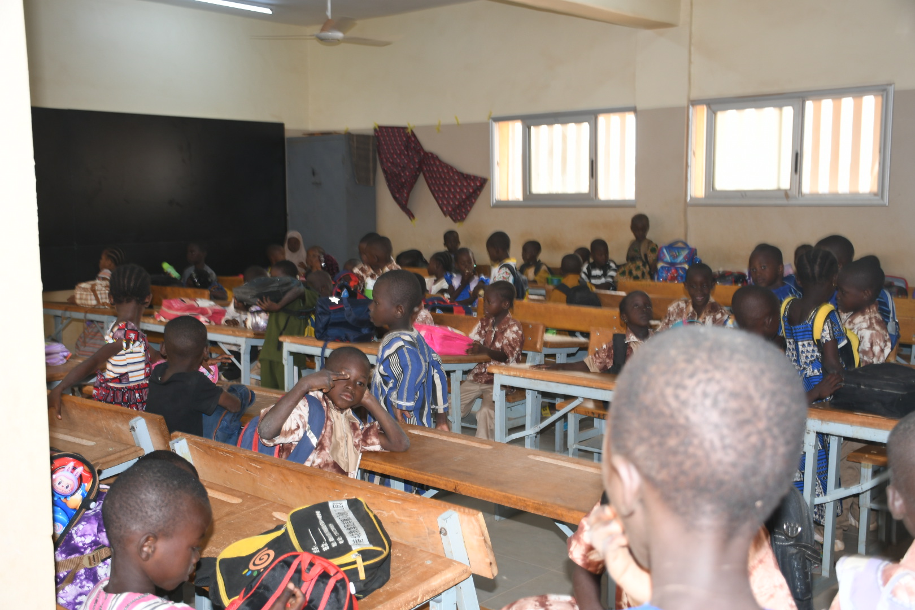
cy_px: 305
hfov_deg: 48.5
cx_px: 458
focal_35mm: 40
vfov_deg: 33.4
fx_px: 1017
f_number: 4
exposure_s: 1/60
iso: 200
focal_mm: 27
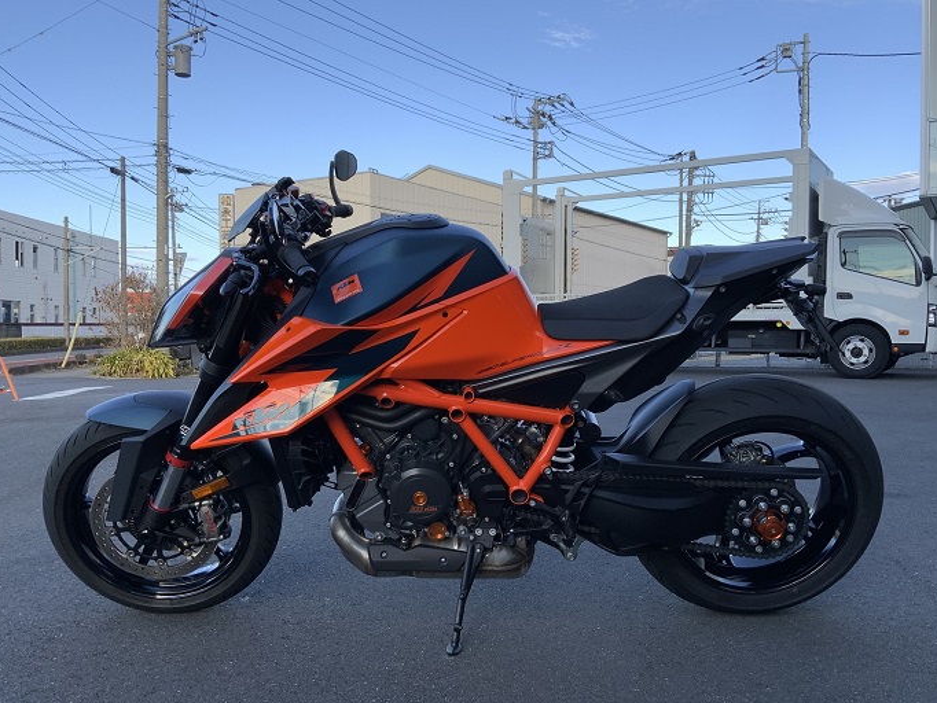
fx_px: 812
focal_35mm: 30
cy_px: 352
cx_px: 471
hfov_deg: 59.9
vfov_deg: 46.8
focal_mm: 3
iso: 16
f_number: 1.8
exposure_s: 1/842
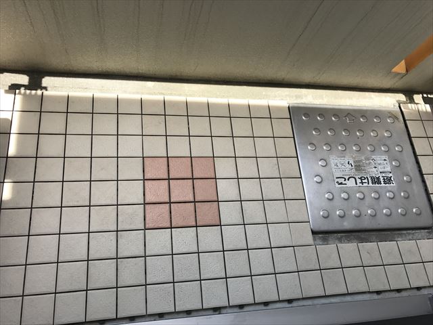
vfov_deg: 49.7
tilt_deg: -64.4
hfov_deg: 63.4
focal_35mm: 28
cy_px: 162
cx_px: 216
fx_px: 350
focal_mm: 3.99
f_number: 1.8
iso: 20
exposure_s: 1/997
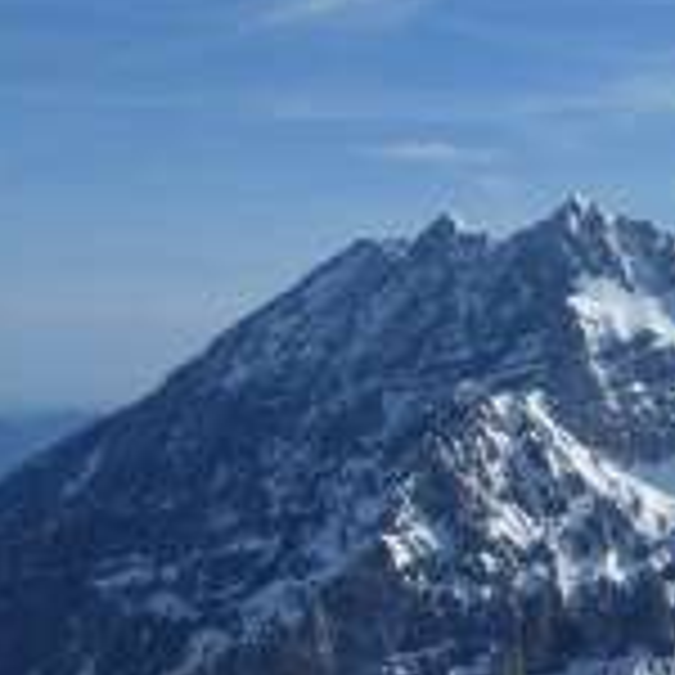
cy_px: 360
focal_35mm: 100
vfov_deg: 17.4
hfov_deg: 17.2
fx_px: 2206
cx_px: 544
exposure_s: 1/800
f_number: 5
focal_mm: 8.4
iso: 80
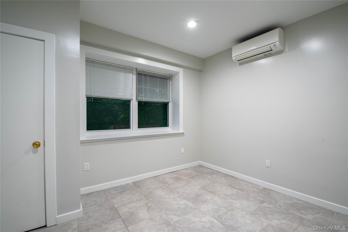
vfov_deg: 77.3
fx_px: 145
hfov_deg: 100.4
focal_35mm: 15
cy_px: 116
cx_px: 174
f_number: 7.1
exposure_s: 1/50
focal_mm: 15
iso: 320
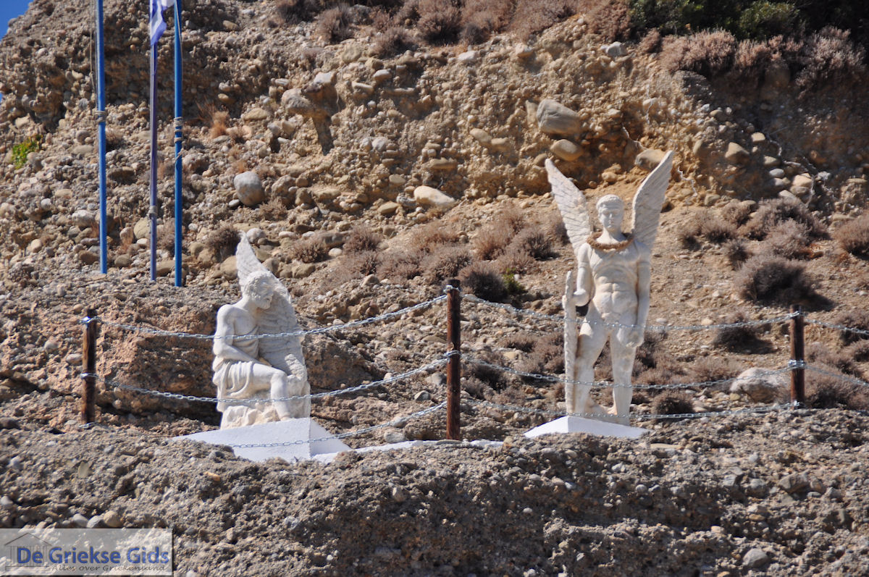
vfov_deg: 4.6
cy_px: 288
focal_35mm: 300
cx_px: 434
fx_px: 7233
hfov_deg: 6.9
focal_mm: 200
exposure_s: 1/1250
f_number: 6.3
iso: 200
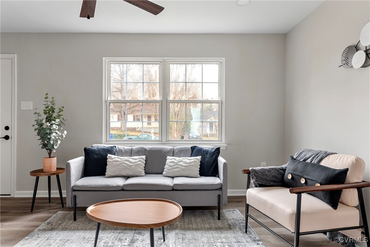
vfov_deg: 57.3
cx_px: 185
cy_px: 124
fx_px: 226
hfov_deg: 78.6
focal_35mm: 22
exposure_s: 1/2
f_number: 8
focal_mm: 22
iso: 800
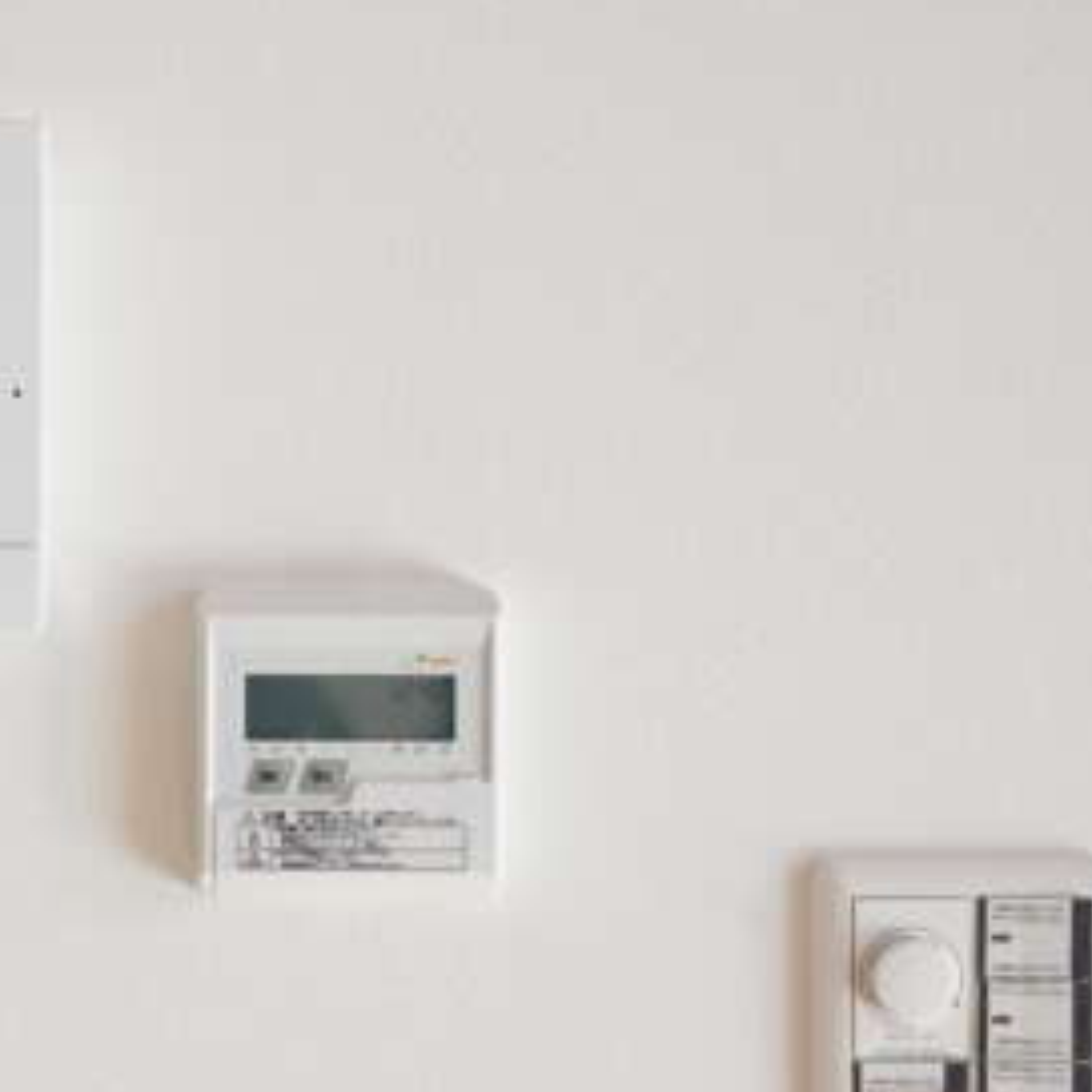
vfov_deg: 21.1
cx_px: 88
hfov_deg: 20.7
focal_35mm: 82
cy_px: 662
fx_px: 2927
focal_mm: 35
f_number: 4
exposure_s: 1/200
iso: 400
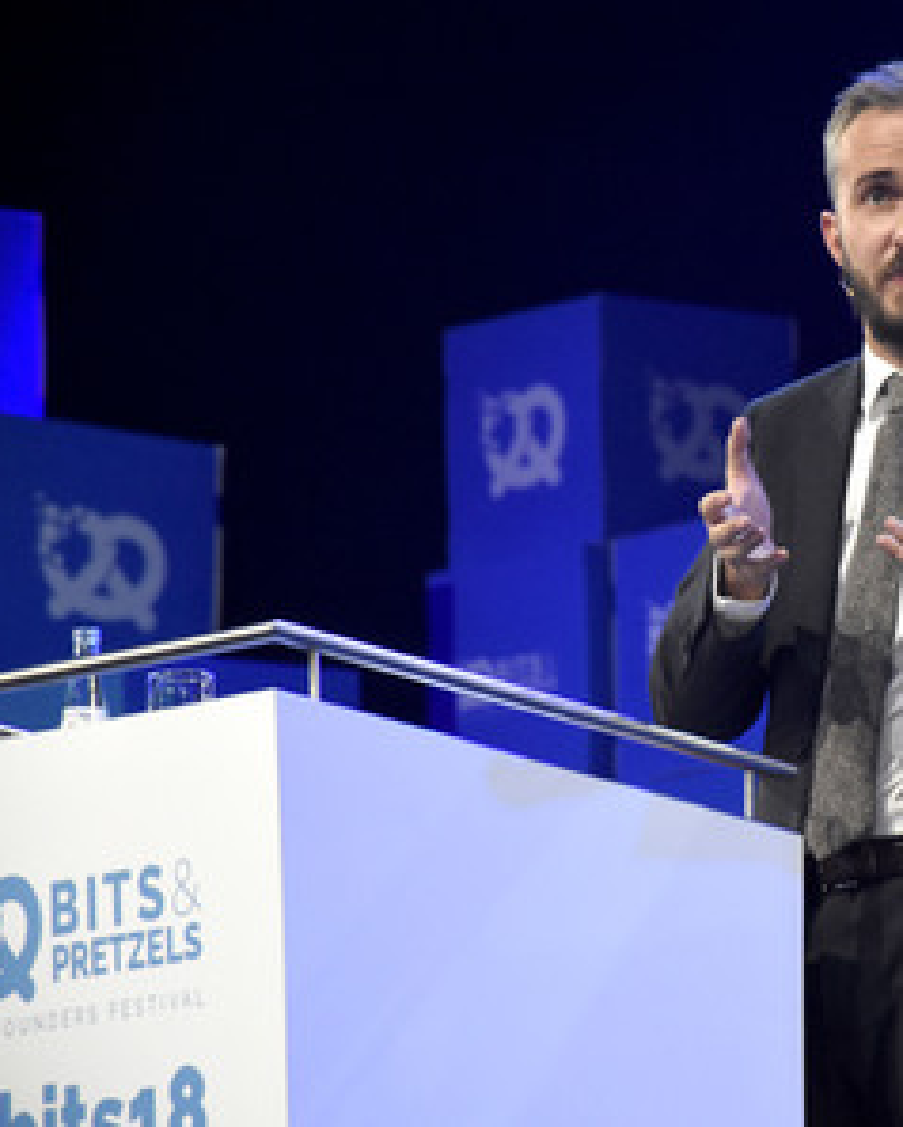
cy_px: 562
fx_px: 9978
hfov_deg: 5.2
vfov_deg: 6.5
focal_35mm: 299
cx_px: 837
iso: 3200
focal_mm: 140
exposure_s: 1/160
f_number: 6.3
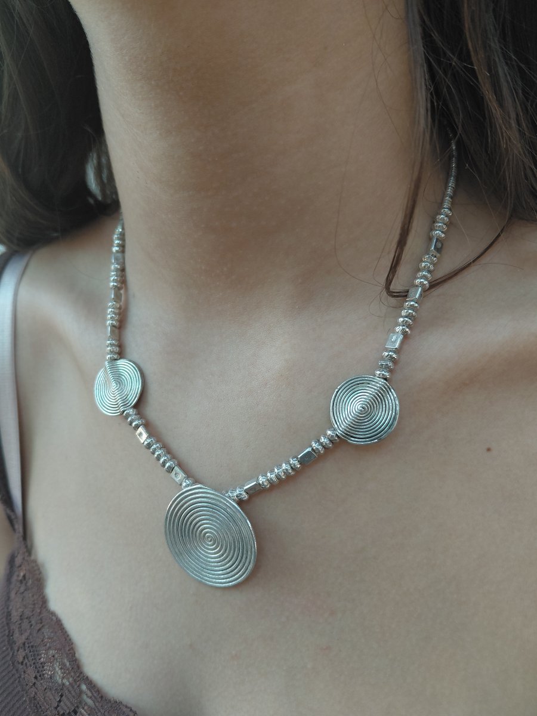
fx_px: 517
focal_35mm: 25
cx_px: 268
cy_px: 358
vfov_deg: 69.4
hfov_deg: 54.9
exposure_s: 1/227
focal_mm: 4.69
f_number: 1.8
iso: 50
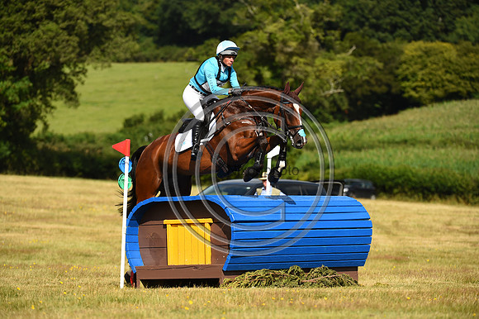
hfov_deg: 8.2
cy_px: 160
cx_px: 240
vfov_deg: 5.5
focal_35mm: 250
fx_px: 3324
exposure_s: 1/1250
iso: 220
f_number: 5.6
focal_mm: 250
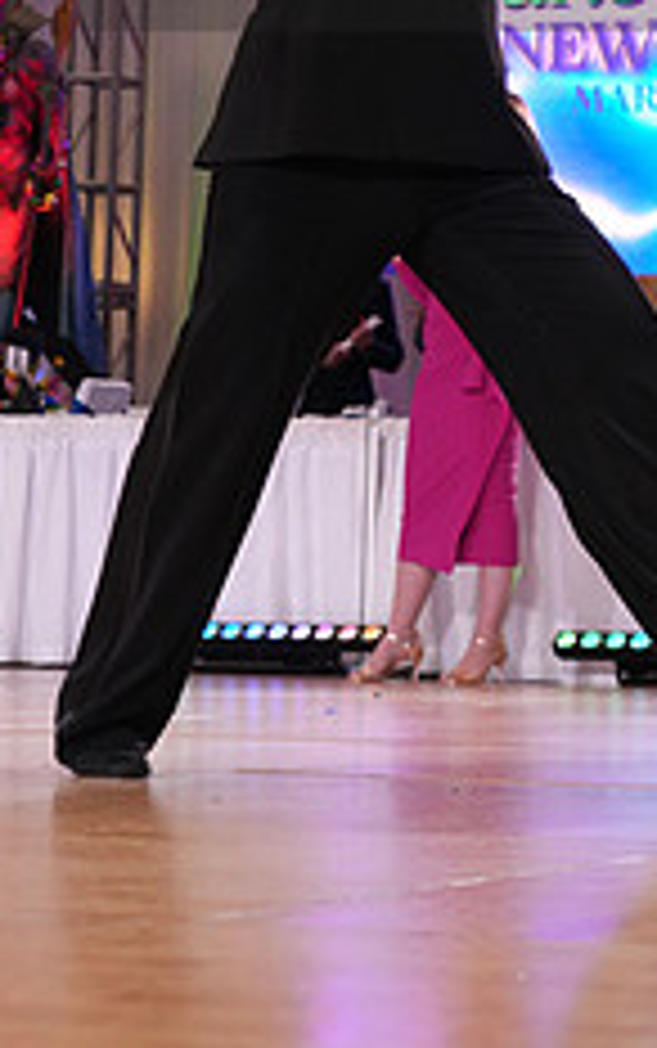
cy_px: -117
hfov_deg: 9.2
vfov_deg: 14.4
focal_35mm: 142
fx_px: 4061
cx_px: 704
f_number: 4
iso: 1600
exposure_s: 1/320
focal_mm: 56
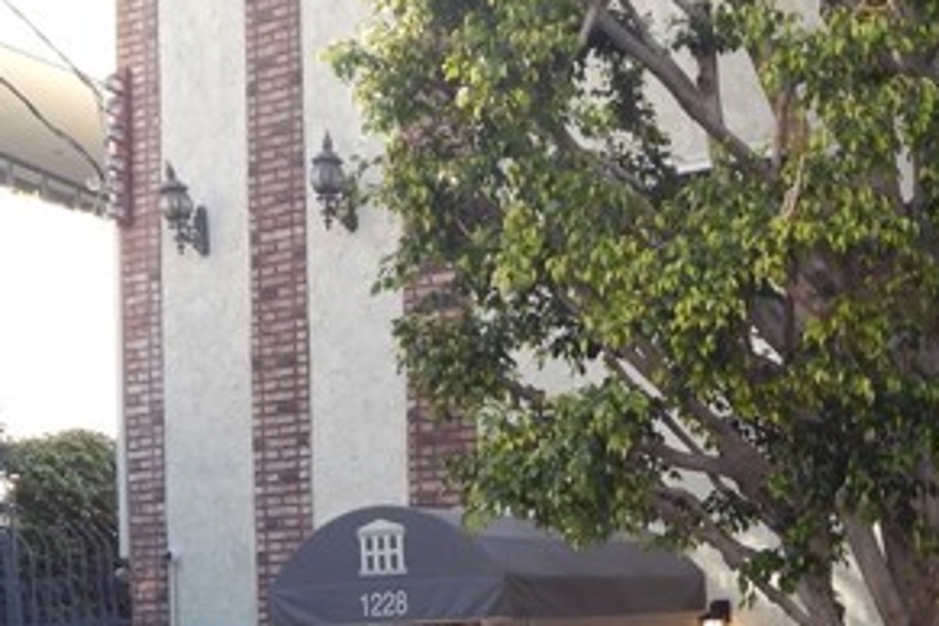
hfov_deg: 27.7
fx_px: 1852
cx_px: 797
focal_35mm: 71
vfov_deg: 18.5
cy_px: 681
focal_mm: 5.6
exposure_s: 1/125
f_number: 3.2
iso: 125
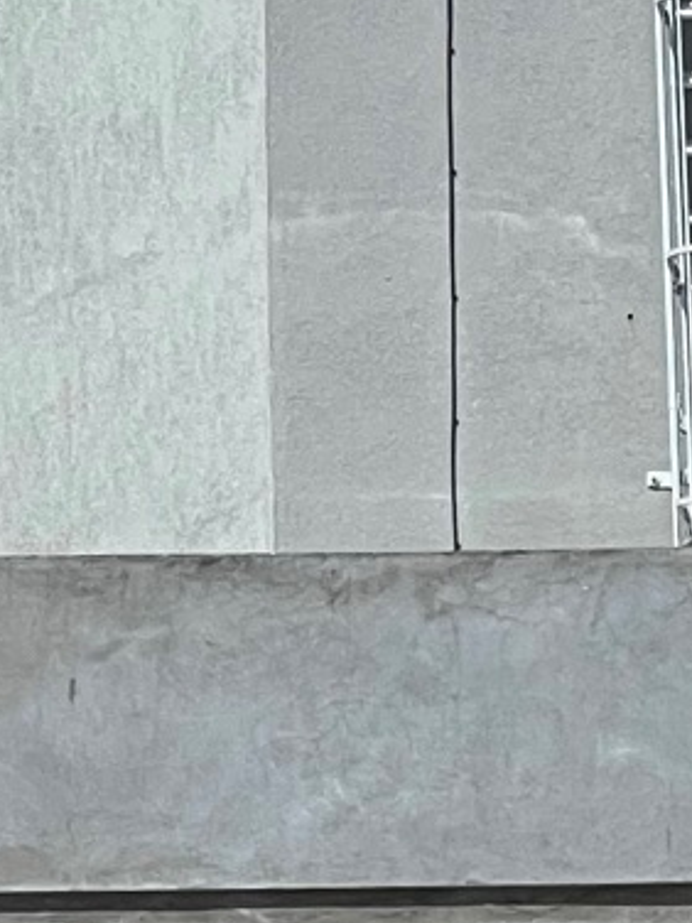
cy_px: 724
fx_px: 9302
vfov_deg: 5.7
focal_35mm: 349
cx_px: 1043
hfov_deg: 4.2
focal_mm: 7.5
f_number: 2.2
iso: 20
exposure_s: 1/2179
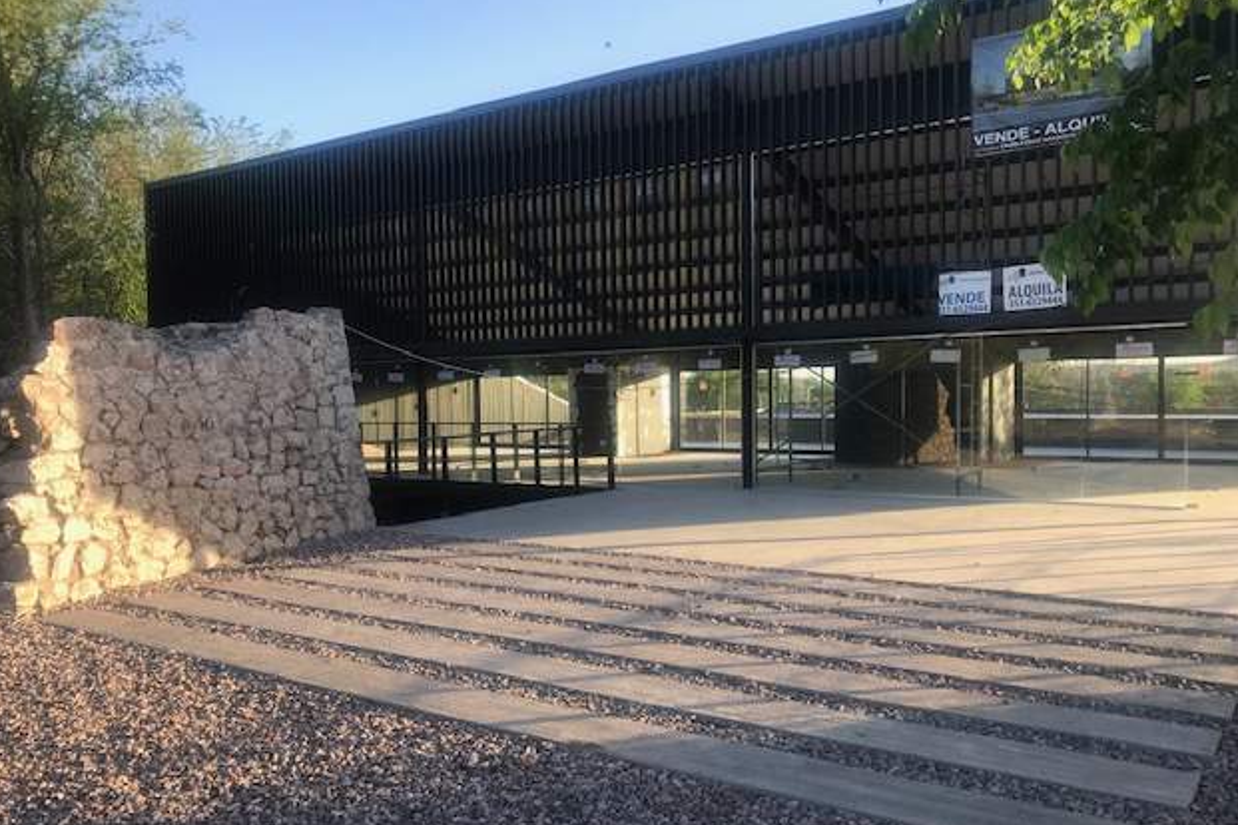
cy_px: 434
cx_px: 616
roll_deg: +0.8
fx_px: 1032
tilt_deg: -1.5
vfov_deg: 43.6
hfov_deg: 61.9
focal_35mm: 30
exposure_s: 1/360
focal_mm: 3.99
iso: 20
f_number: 1.8
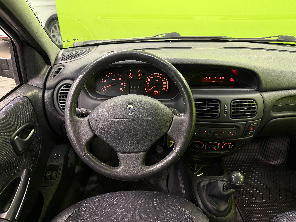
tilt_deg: -30.3
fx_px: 205
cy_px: 111
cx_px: 148
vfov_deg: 56.8
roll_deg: -1.3
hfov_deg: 71.6
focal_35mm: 24
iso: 250
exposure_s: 1/50
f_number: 1.78
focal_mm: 6.76
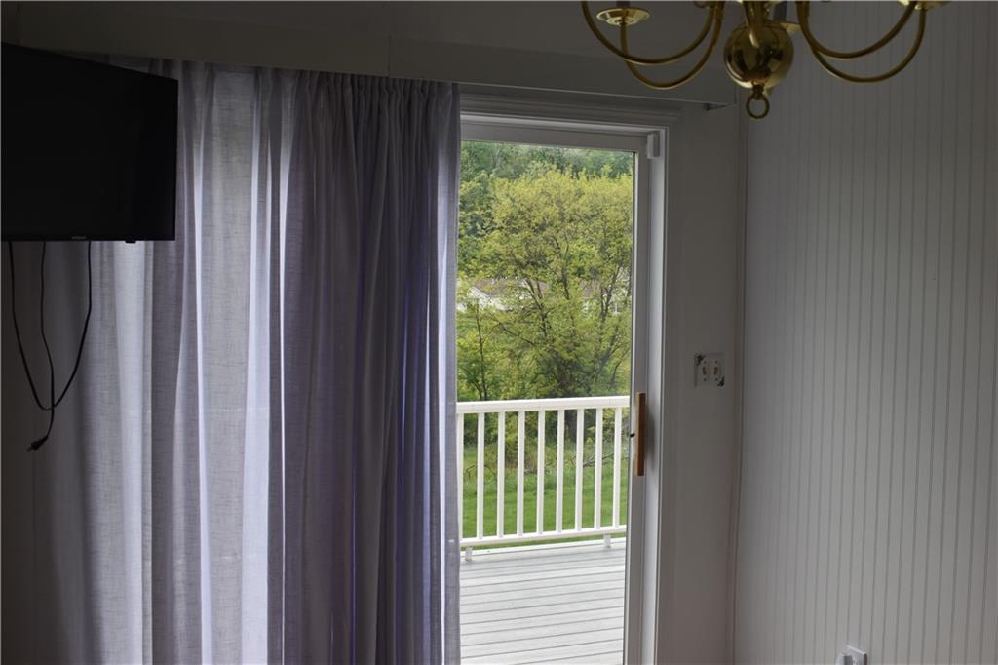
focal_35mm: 38
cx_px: 499
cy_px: 332
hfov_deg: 51.3
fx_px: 1039
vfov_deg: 35.5
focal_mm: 25
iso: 200
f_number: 8
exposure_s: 1/250
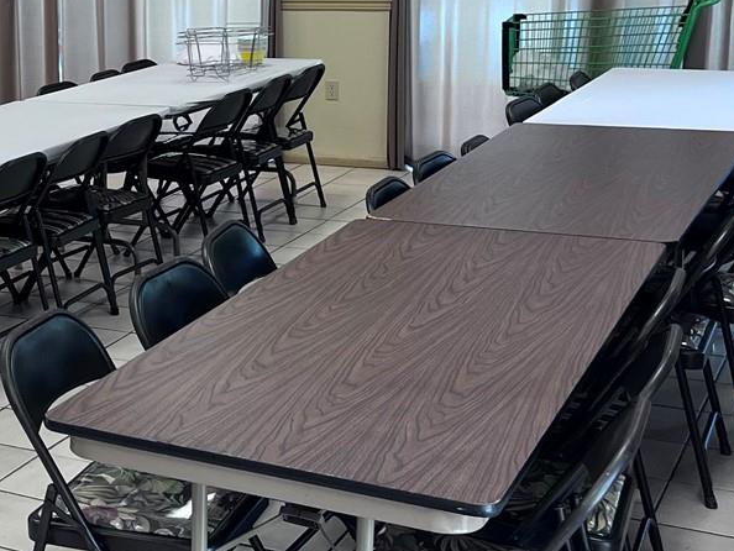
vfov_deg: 20.9
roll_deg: +2.9
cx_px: -100
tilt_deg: -8.4
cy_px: 154
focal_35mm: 70
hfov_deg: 25.5
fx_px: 1485
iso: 100
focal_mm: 5.1
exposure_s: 1/120
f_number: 1.6
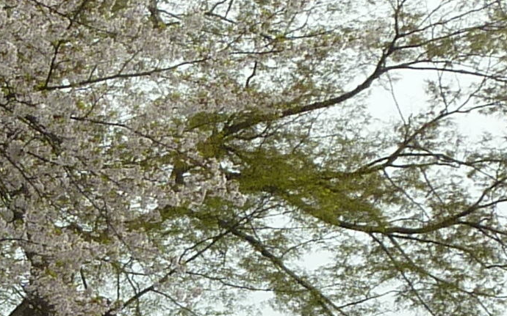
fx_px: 2086
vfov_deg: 8.6
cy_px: 334
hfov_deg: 13.6
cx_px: -54
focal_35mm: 151
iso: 80
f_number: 5
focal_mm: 4.4
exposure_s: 1/400
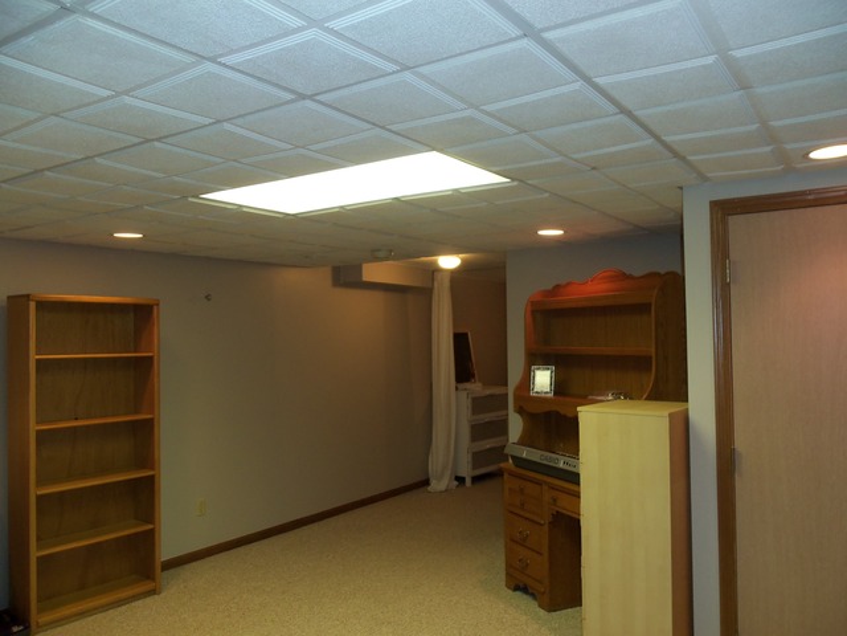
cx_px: 424
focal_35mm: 29
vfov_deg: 48.2
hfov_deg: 61.7
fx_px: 710
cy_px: 318
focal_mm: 5.2
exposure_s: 1/30
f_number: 3.4
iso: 100
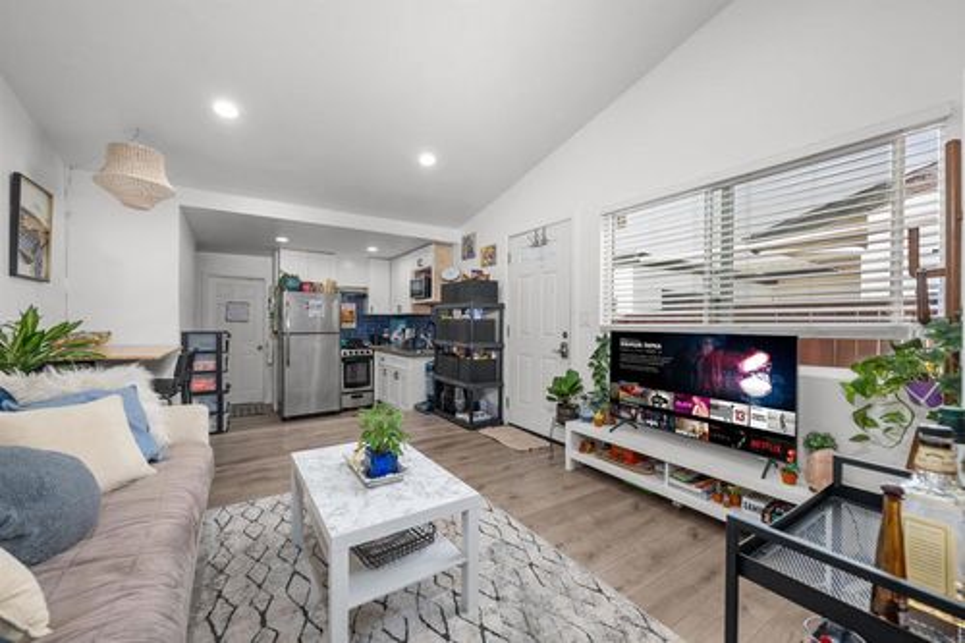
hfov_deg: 104.3
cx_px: 482
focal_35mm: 14
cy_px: 322
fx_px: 375
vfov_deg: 81.2
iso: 100
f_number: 8
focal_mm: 14
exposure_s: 1/2
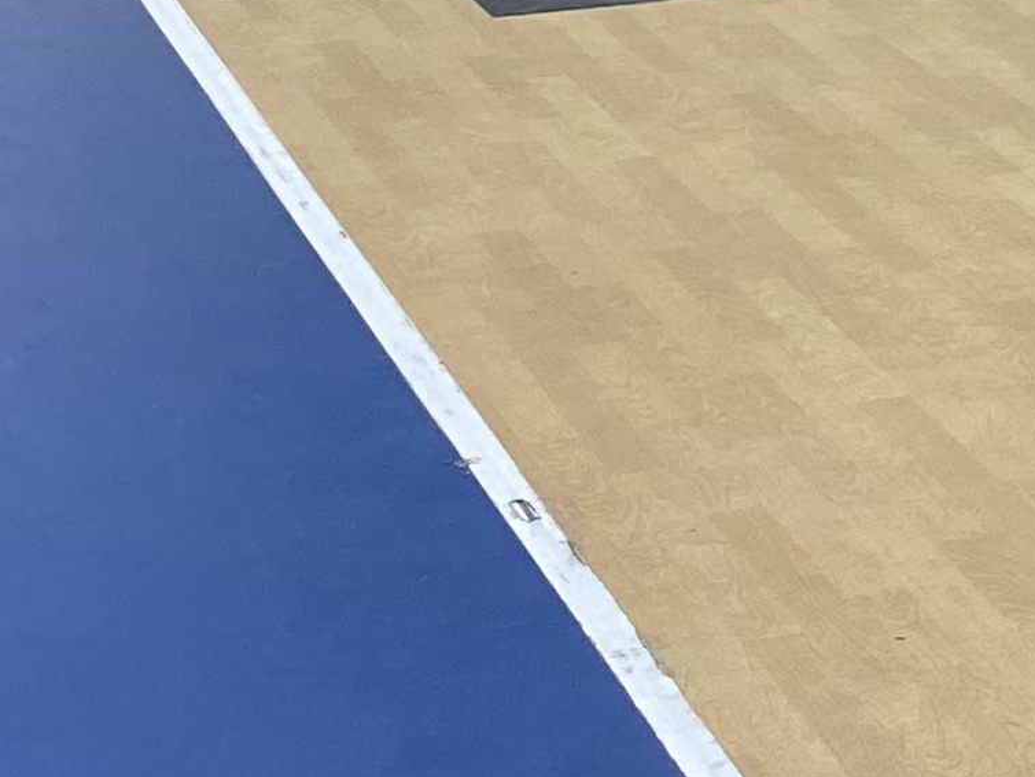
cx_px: 2063
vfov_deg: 10.3
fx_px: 4157
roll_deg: -1.0
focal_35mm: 139
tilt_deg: -8.0
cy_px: -394
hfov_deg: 12.5
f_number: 1.8
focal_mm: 4.25
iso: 100
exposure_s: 1/120
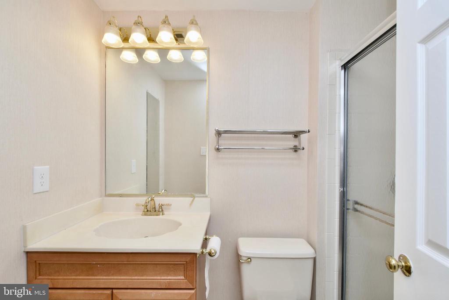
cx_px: 224
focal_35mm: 15
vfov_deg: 77.3
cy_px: 150
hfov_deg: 100.4
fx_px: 187
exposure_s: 1/200
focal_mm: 10
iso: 320
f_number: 7.1
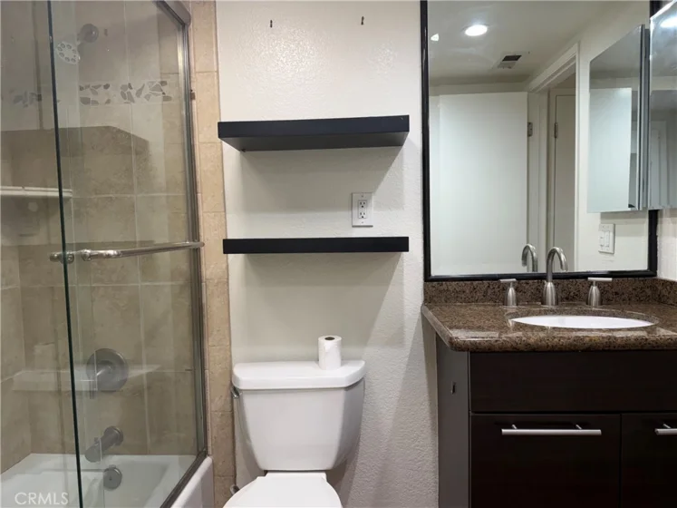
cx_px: 338
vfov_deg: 56.8
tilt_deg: -3.6
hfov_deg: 71.6
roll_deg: +1.9
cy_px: 254
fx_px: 469
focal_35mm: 24
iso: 125
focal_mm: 6.76
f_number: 1.78
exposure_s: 1/120
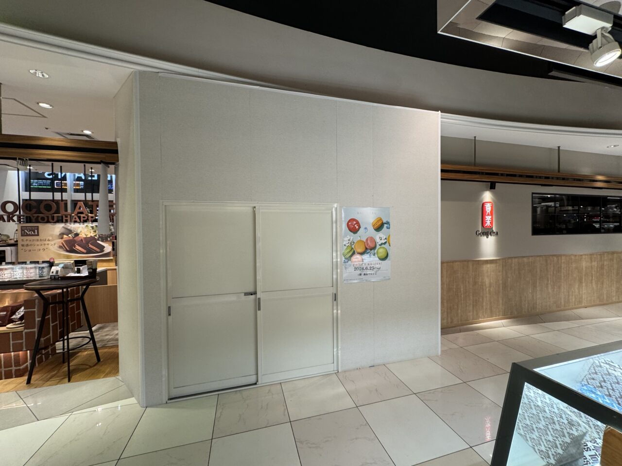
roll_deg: +2.3
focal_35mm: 14
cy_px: 233
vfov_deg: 85.7
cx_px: 311
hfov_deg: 102.1
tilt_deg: -0.8
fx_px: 252
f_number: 2.2
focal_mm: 2.22
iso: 125
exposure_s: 1/100
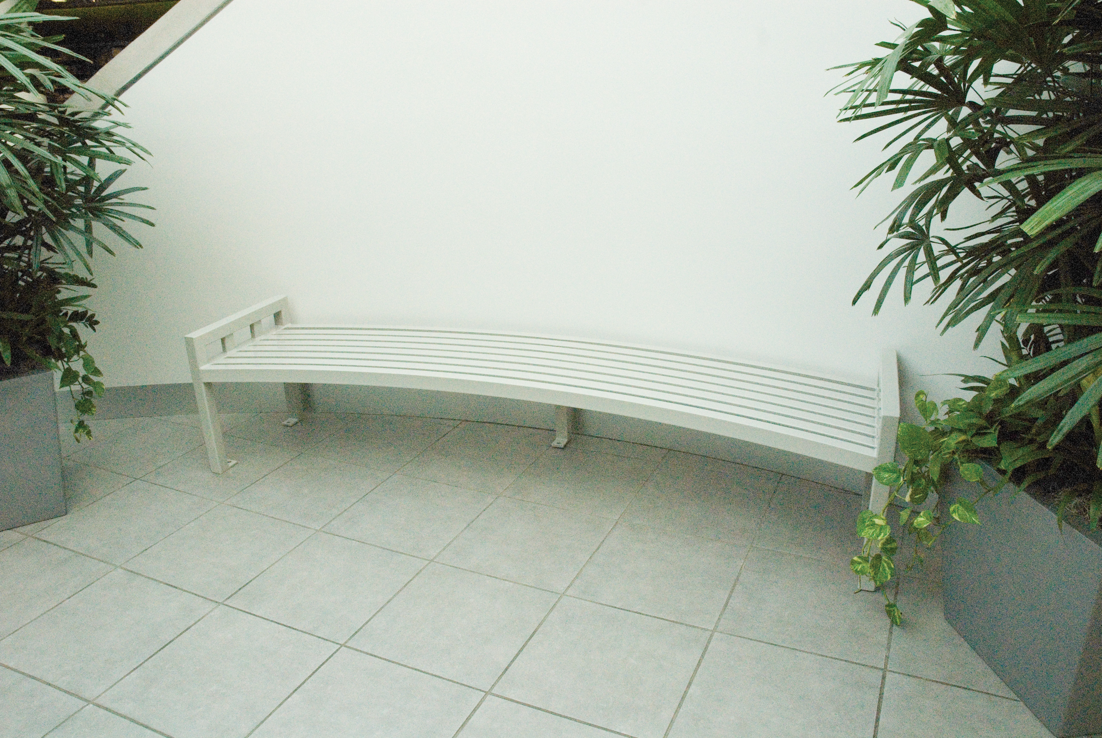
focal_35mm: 27
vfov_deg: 48.0
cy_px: 369
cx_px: 551
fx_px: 827
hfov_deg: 67.3
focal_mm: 18
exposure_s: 1/320
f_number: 9
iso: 800
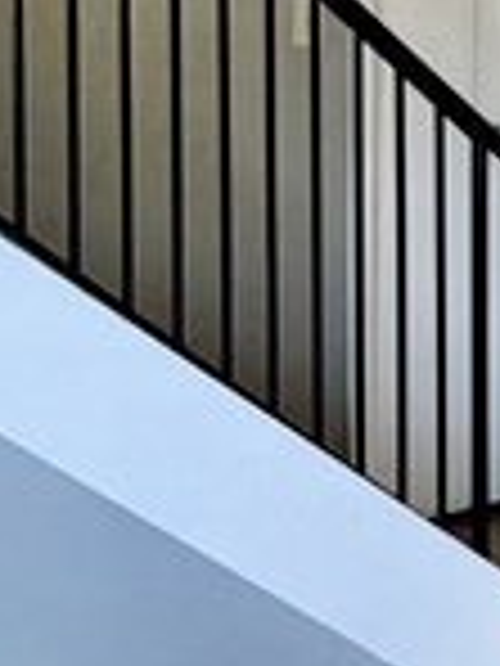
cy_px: 45
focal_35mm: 102
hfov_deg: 13.2
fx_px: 1964
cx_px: 874
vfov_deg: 18.9
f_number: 2.2
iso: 250
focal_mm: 2.22
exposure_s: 1/60
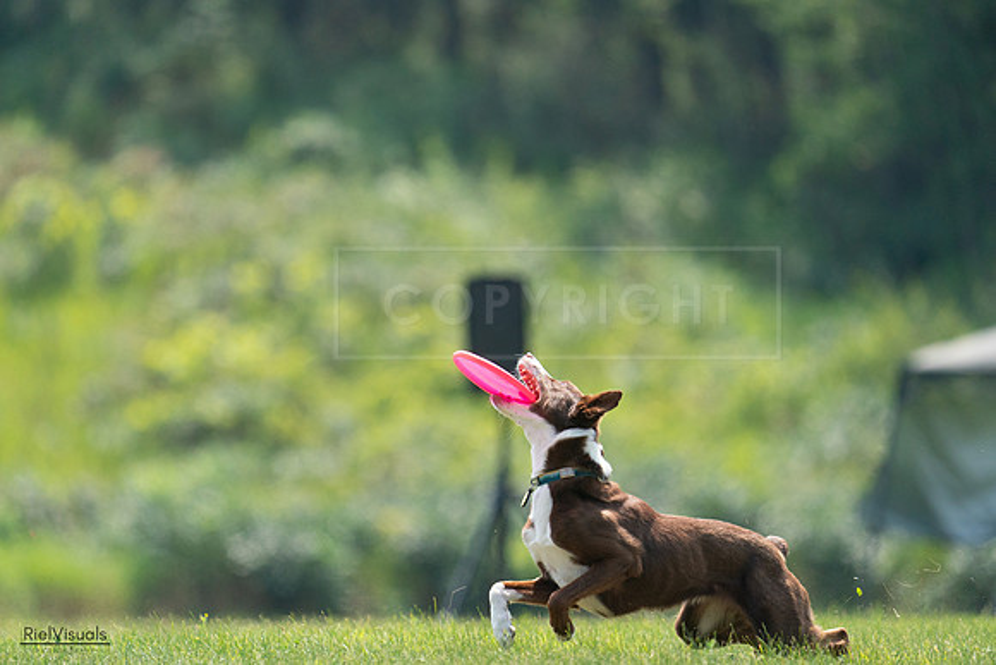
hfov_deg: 4.2
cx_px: 498
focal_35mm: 489
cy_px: 332
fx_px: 13532
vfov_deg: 2.8
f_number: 6.3
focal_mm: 489
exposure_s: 1/4000
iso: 1600
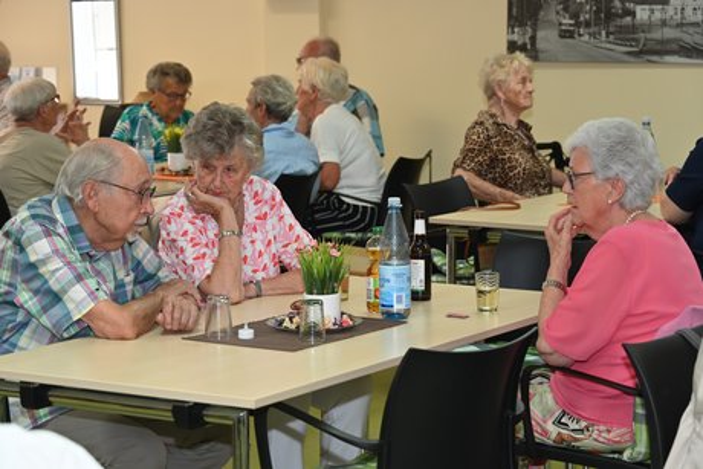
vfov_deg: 13.1
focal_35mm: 105
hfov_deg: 19.5
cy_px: 234
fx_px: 2051
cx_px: 352
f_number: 6.3
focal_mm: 105
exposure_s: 1/60
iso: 900
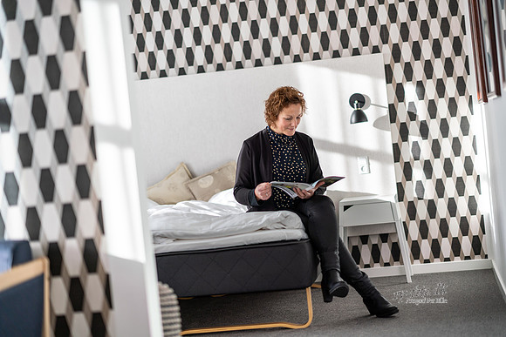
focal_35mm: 85
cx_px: 253
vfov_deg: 16.1
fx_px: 1195
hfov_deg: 23.9
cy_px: 168
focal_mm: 85
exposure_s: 1/1000
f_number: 1.4
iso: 100
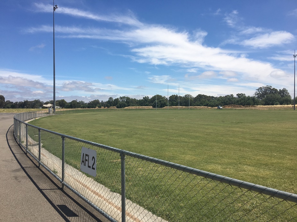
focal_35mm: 29
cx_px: 148
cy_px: 111
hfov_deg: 61.7
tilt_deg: -0.7
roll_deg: +0.2
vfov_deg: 48.2
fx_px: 249
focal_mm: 4.15
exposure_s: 1/3205
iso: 25
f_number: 2.2
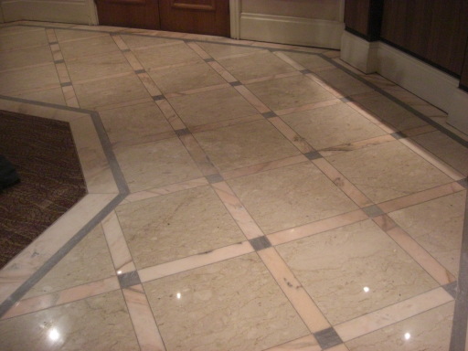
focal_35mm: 38
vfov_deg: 37.7
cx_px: 234
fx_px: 514
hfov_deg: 49.0
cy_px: 176
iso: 800
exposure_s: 1/60
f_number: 2.8
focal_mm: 7.9
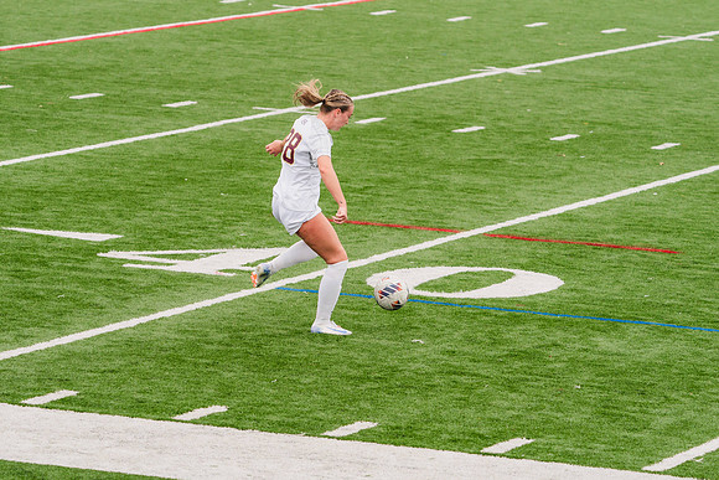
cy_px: 238
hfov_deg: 7.9
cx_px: 306
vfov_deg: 5.3
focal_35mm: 260
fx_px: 5189
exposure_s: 1/1600
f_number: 5.6
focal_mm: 200
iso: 640
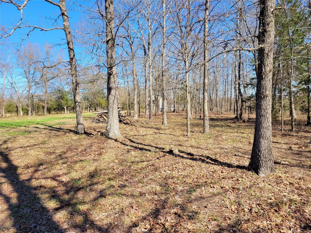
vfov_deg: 53.1
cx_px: 156
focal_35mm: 26
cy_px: 116
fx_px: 234
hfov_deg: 67.3
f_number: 1.8
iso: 40
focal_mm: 5.4
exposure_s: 1/1199
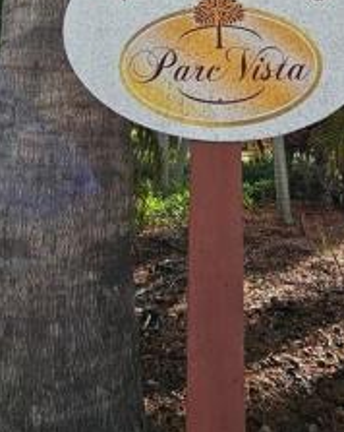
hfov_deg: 36.4
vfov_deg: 36.2
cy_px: -70
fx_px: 522
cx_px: 178
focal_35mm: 41
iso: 50
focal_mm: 2.2
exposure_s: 1/3390
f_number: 2.2
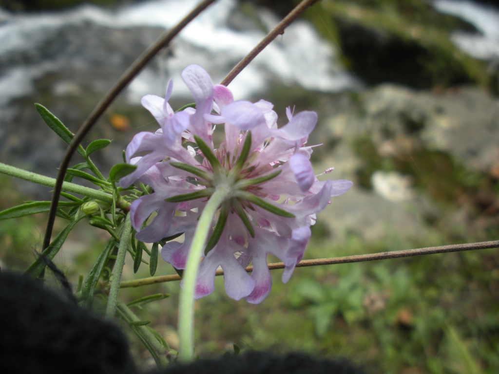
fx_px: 505
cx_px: 250
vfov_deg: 40.7
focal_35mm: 35
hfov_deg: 52.6
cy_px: 187
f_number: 3.5
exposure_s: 1/55.3
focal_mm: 6.3
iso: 73
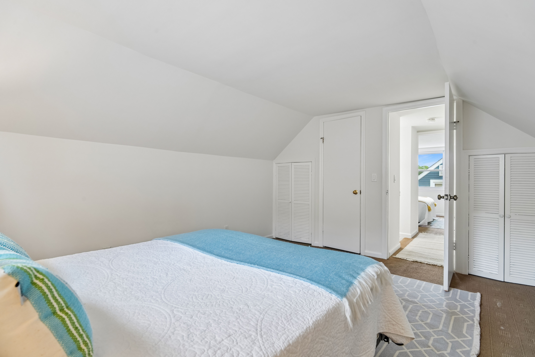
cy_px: 178
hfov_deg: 96.7
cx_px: 268
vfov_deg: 73.7
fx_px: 238
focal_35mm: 16
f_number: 8
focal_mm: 16
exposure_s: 1/8
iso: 400
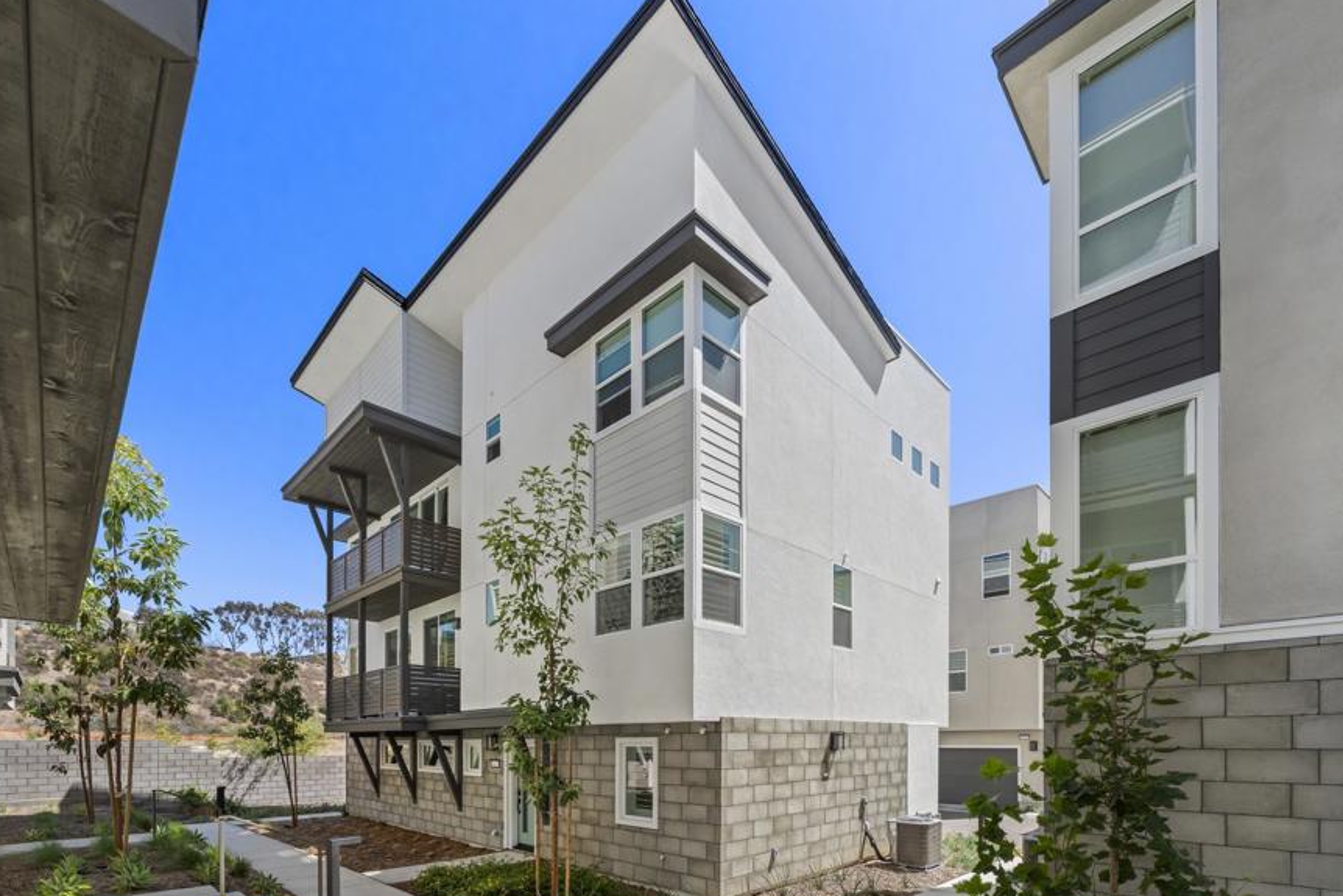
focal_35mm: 19
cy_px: 450
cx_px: 656
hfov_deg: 86.9
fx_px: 709
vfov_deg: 64.6
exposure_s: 1/250
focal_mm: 16
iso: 500
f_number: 8
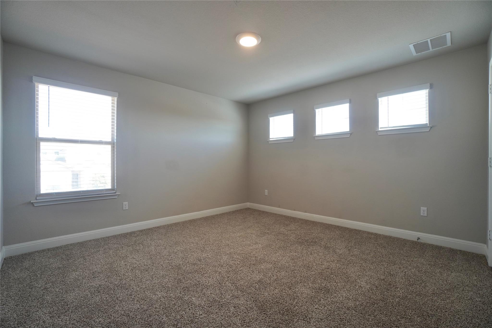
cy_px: 164
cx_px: 246
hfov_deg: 100.4
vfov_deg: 77.3
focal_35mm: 15
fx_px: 205
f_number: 5.6
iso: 250
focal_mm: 10
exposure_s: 1/30
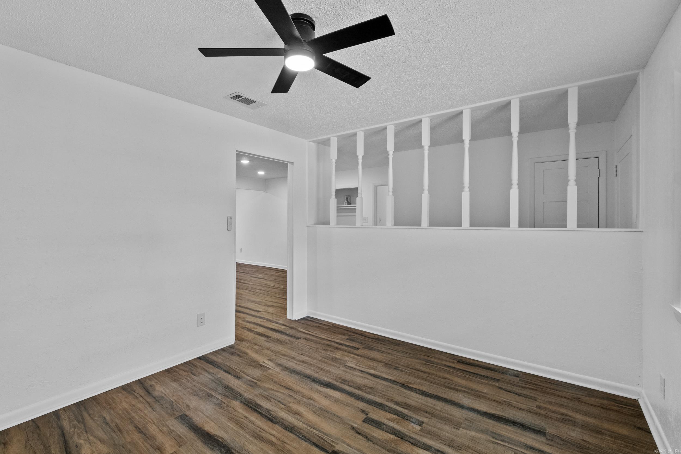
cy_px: 227
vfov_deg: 77.3
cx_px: 340
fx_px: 284
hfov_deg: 100.4
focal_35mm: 15
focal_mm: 10
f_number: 8
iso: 800
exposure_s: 1/6
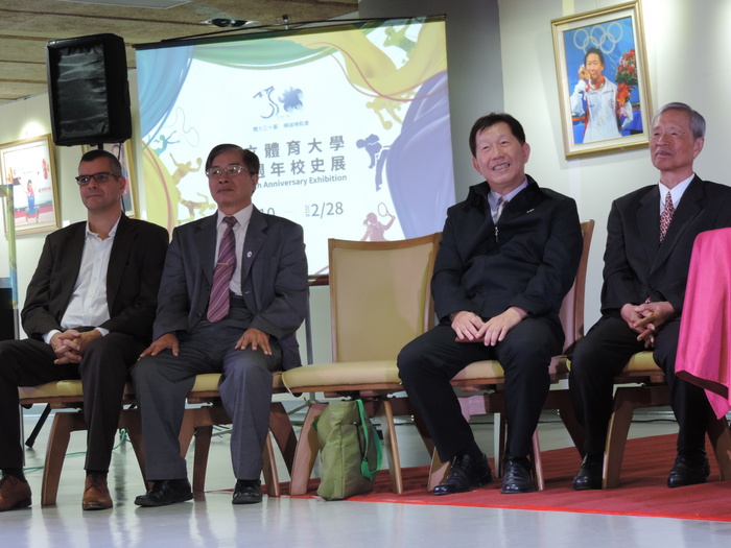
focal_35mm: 90
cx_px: 366
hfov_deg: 21.8
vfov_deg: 16.4
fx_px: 1901
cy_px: 274
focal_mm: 16
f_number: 4.1
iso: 400
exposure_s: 1/25
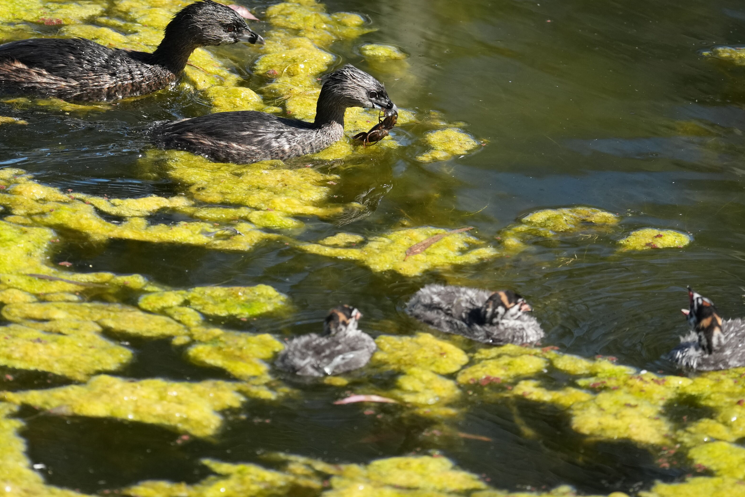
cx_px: 287
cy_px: 188
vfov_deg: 1.7
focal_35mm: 826
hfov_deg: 2.5
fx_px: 17092
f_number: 4.5
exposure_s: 1/2500
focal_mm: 400
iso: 800
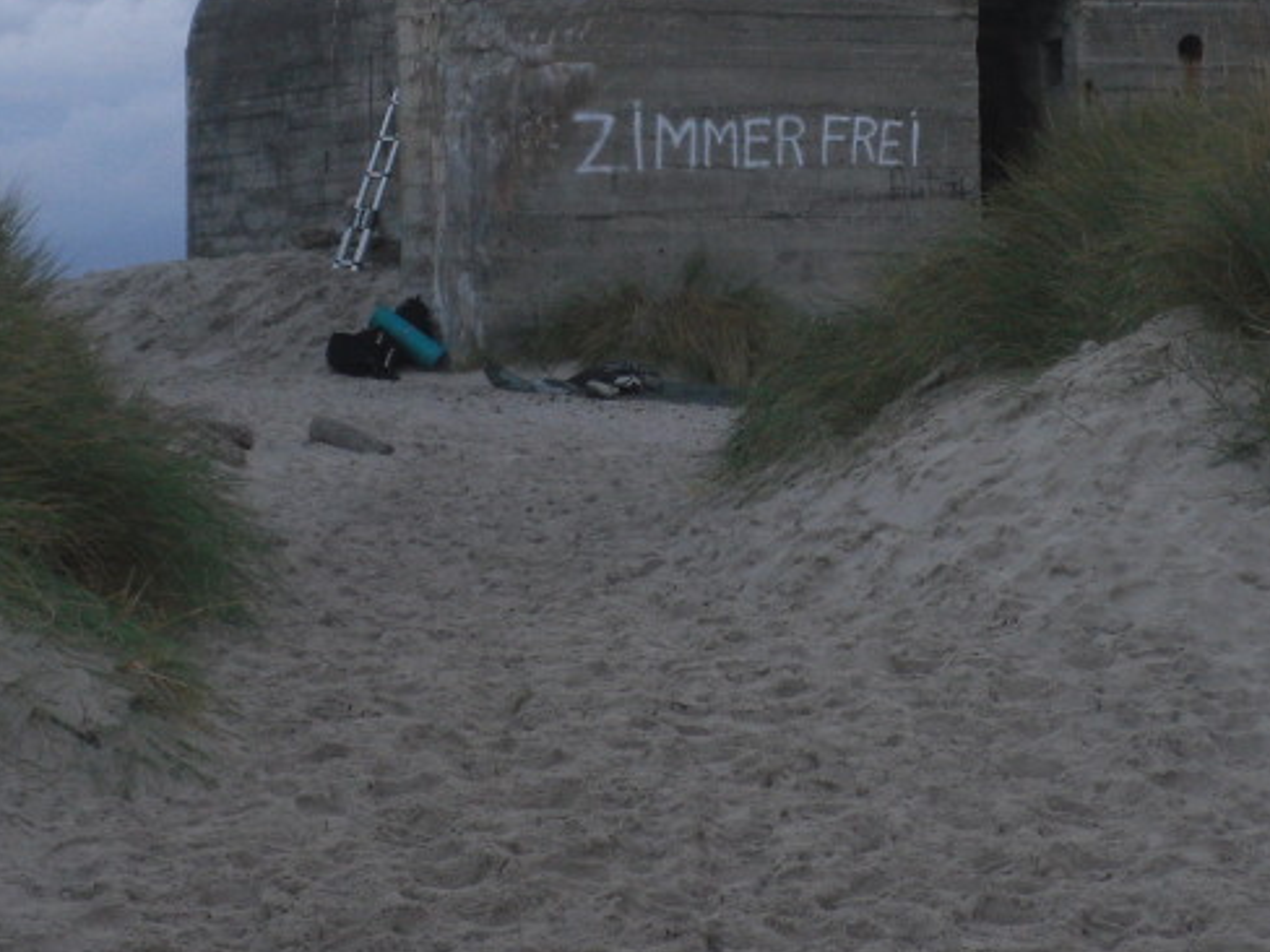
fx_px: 5467
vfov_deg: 9.9
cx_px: 770
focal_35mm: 149
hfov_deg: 13.2
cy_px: -39
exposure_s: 1/60
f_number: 6.1
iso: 100
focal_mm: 12.76
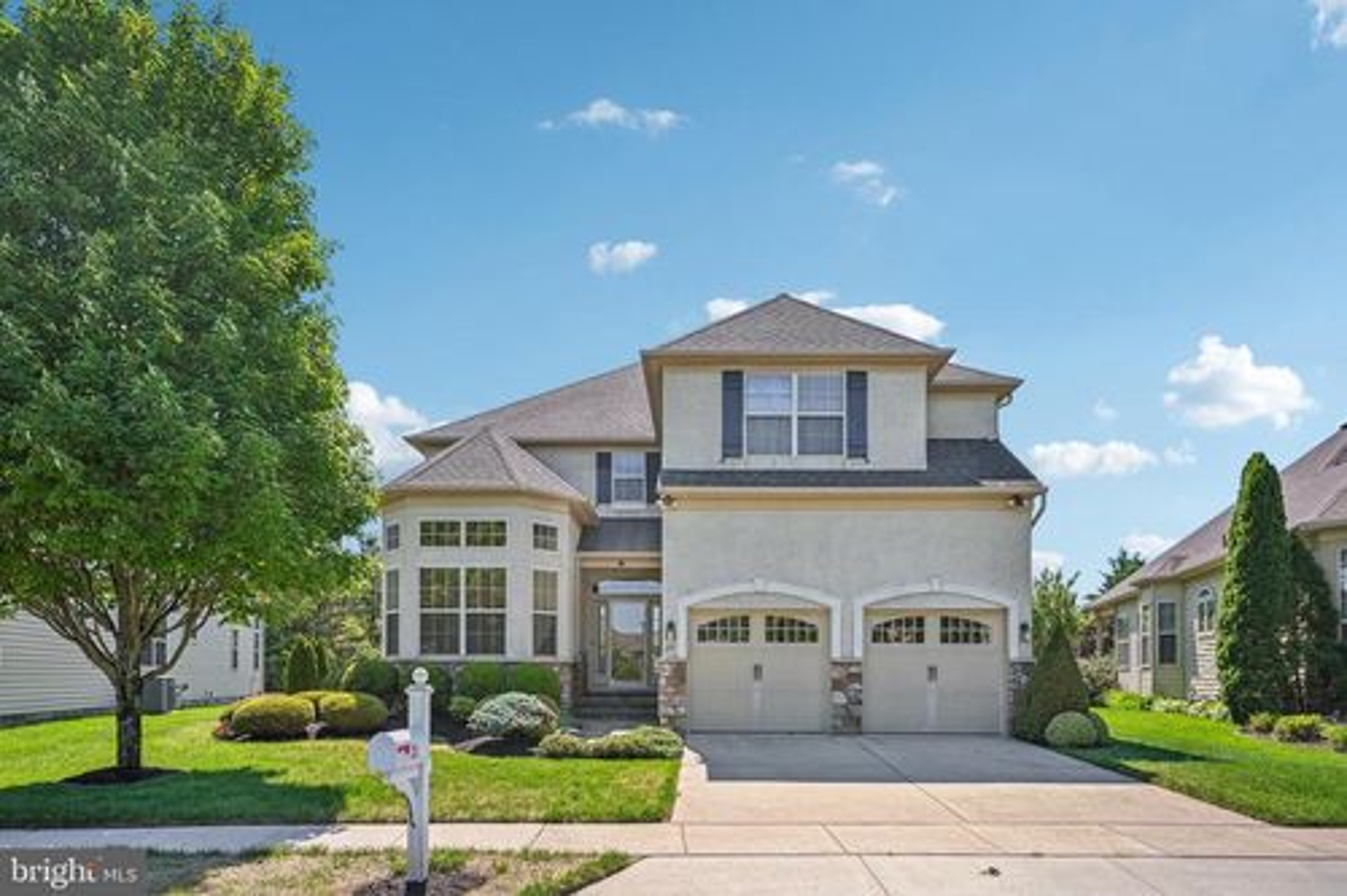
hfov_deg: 82.6
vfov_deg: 60.7
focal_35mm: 20
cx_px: 674
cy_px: 448
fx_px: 767
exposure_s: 1/640
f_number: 8
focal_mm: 20.5
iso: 800
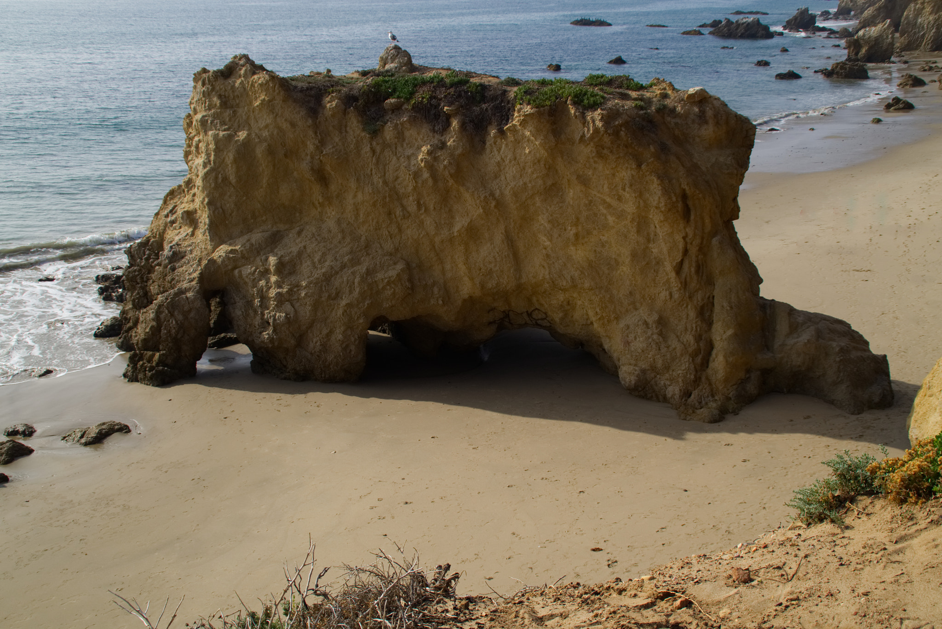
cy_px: 314
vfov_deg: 31.9
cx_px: 471
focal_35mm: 42
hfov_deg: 46.4
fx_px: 1100
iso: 100
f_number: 8
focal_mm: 28
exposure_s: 1/320
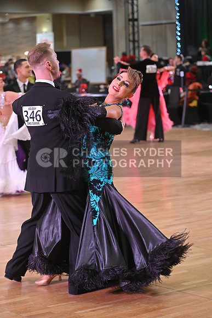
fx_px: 927
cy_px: 159
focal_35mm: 105
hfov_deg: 13.0
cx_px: 106
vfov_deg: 19.5
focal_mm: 105
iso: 3200
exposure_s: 1/400
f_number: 5
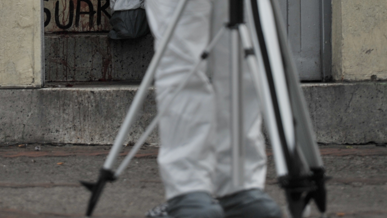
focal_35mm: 512
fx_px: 5254
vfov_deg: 2.4
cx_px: 91
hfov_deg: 4.2
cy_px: -35
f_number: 2.8
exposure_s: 1/6400
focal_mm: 200
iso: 200
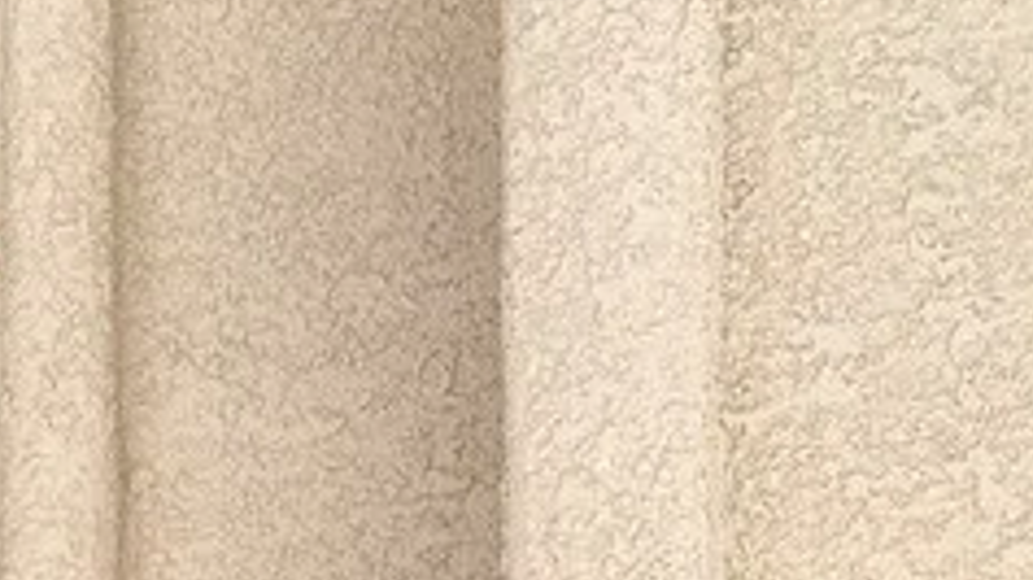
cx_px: -623
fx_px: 3093
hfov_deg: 16.8
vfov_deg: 9.8
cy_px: 1256
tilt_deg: +2.4
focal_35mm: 113
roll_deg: -0.6
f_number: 1.78
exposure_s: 1/920
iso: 80
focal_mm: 6.76
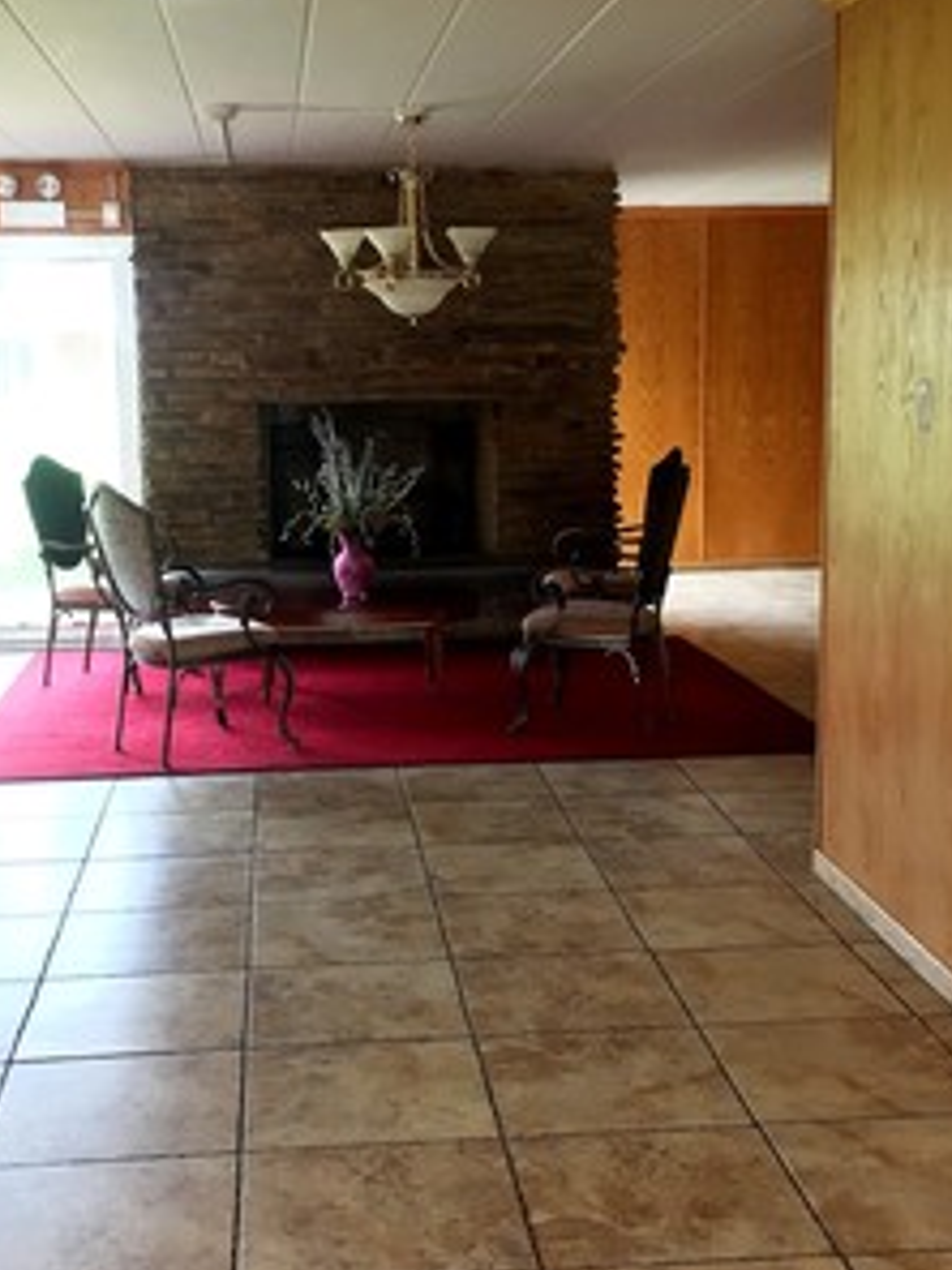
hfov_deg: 30.9
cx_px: 442
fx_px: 1723
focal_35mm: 47
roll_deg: +1.0
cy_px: 652
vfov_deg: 40.4
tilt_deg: -8.2
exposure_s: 1/30
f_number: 2.2
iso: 80
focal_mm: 4.15
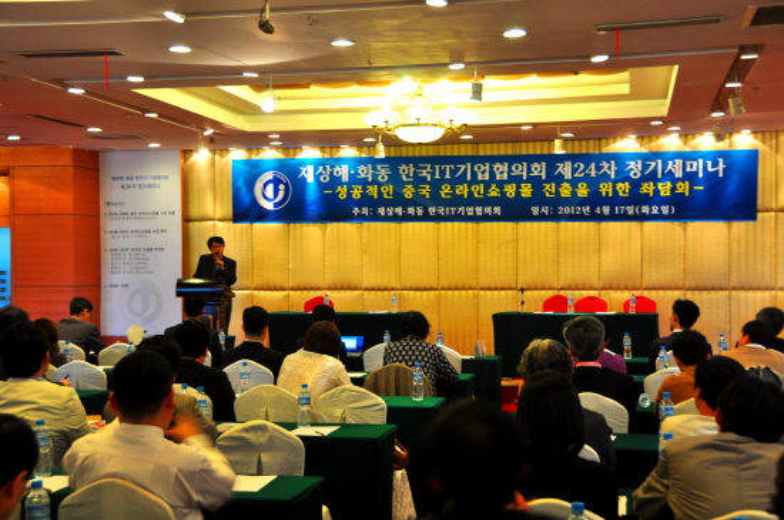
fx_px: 1109
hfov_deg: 38.9
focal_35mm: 51
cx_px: 392
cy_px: 260
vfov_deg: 26.4
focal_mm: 34
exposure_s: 1/8
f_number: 4.2
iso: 200
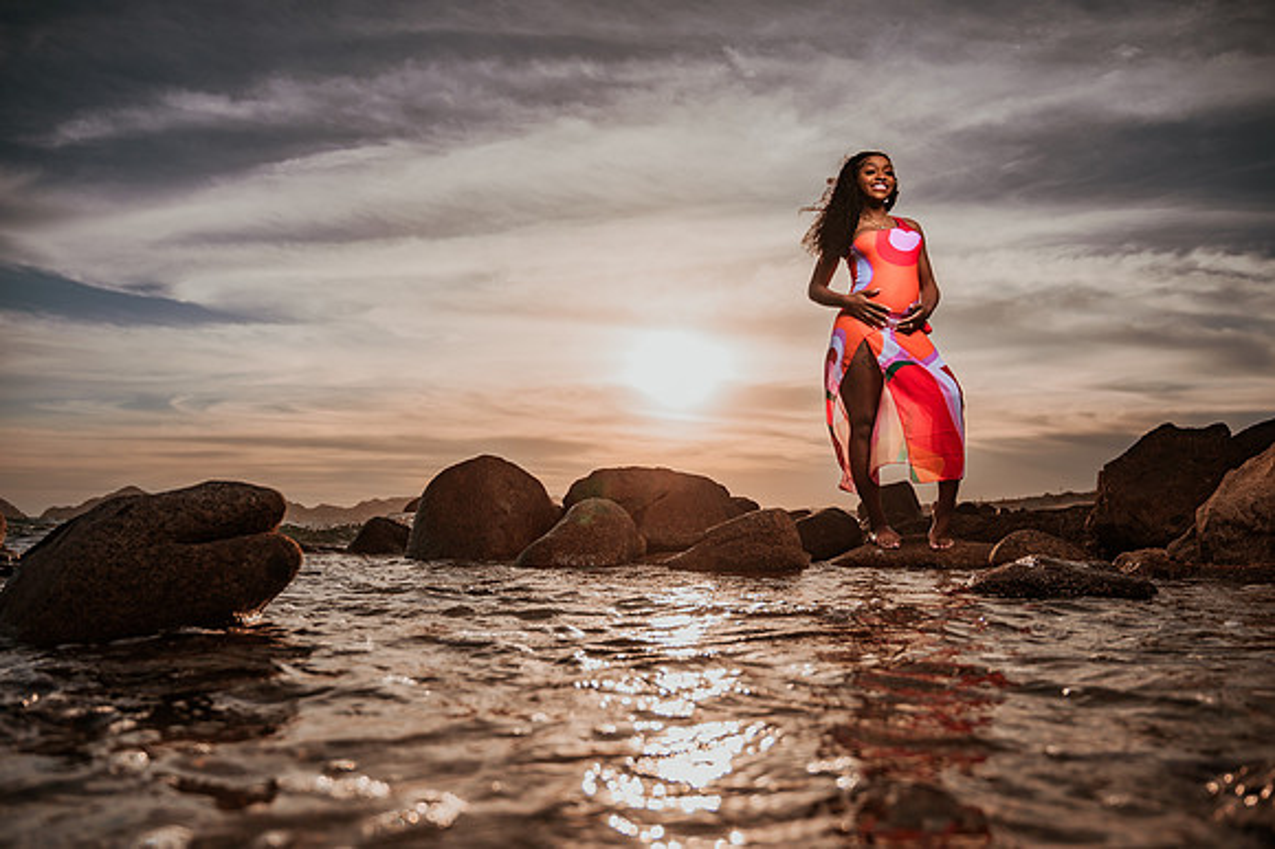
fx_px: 871
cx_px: 638
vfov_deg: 51.9
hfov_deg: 72.4
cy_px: 424
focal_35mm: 25
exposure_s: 1/3200
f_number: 4
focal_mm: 24
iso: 100
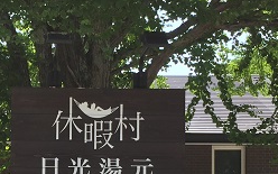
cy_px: 178
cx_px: 42
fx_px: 765
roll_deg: -1.0
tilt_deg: +3.5
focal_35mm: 101
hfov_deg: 20.3
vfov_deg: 12.8
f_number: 2.2
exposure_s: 1/373
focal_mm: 4.15
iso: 32
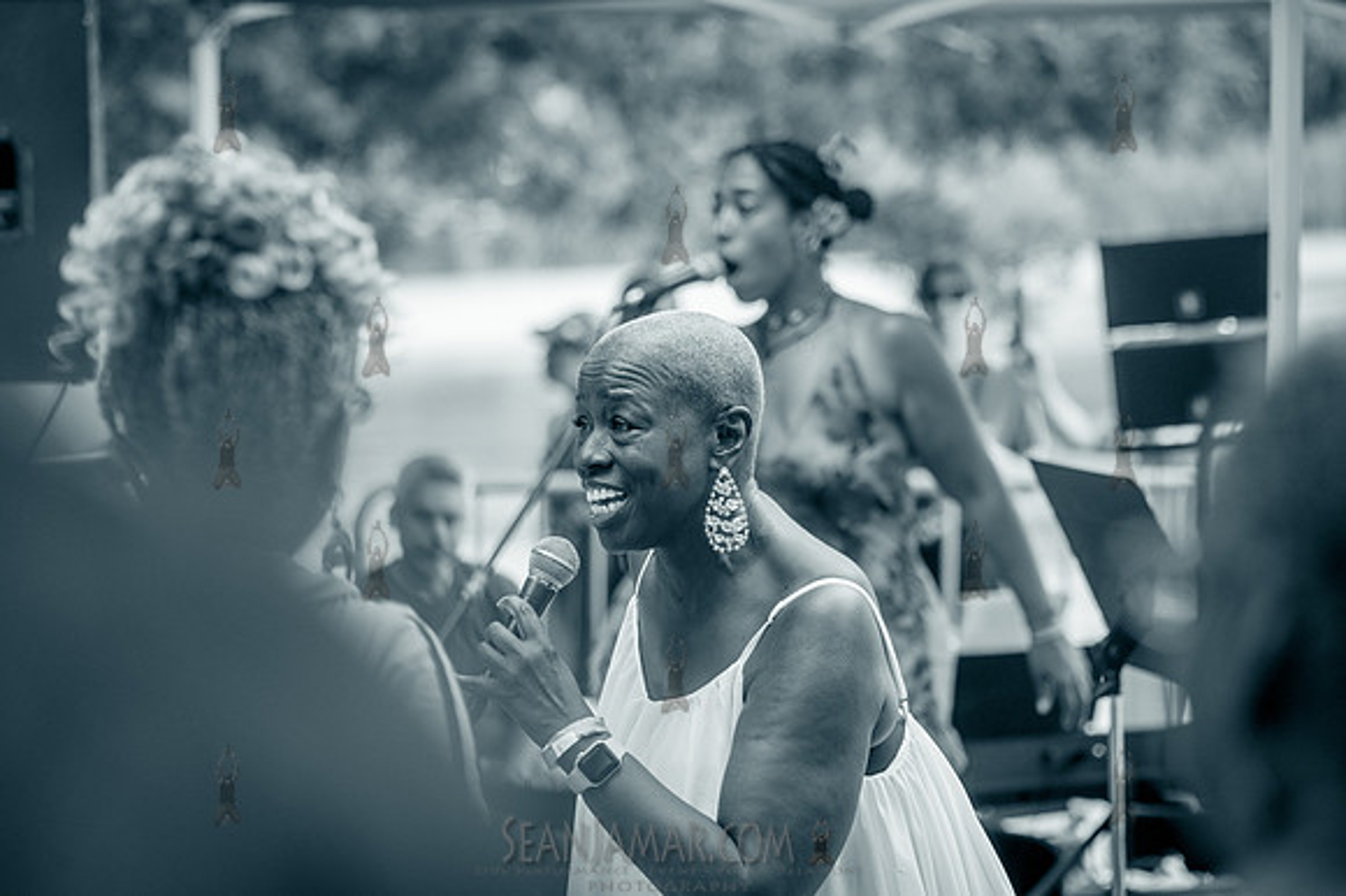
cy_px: 448
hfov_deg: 13.7
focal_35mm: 150
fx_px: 5605
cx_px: 673
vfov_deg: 9.1
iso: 640
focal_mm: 150
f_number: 4
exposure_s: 1/640
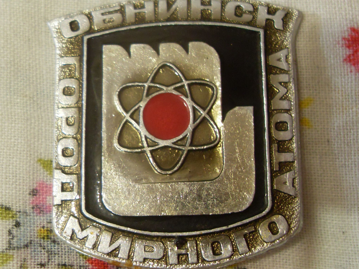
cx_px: 180
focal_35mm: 37
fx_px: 384
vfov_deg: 38.7
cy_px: 134
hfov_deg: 50.1
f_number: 2.8
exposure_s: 1/8
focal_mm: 6.3
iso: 200
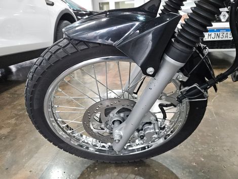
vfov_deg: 59.0
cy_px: 90
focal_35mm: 23
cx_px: 119
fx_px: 158
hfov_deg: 73.8
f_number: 1.8
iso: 1000
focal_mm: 5.4
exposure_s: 1/120
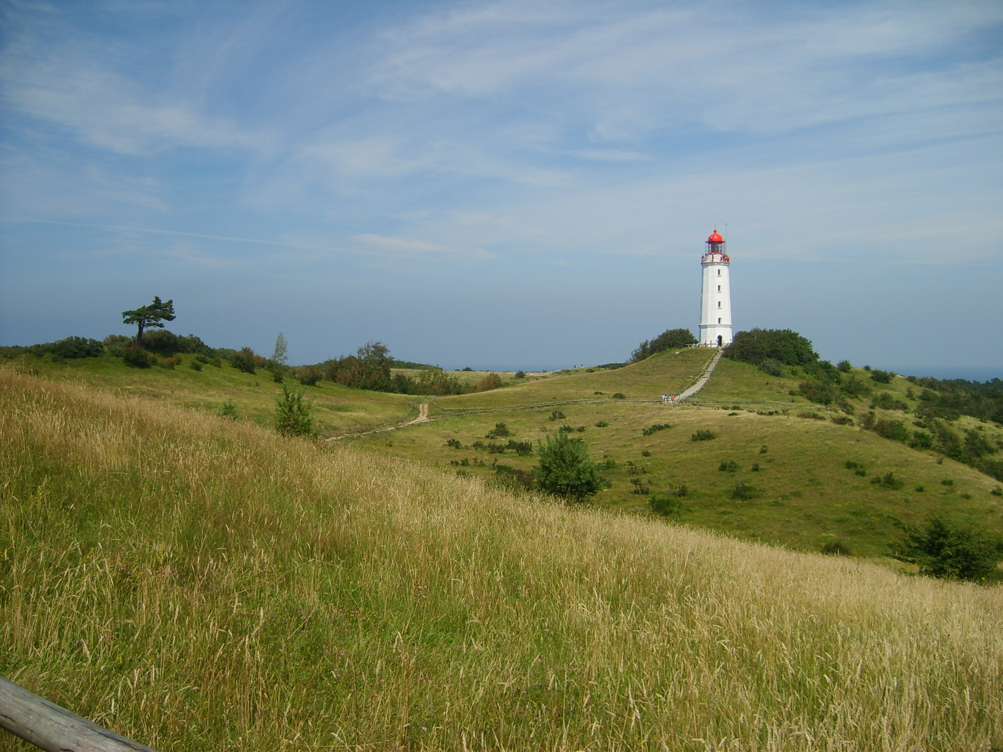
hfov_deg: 52.6
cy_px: 376
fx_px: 1014
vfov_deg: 40.7
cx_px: 502
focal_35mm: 35
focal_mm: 5.8
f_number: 7.1
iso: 50
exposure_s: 1/250
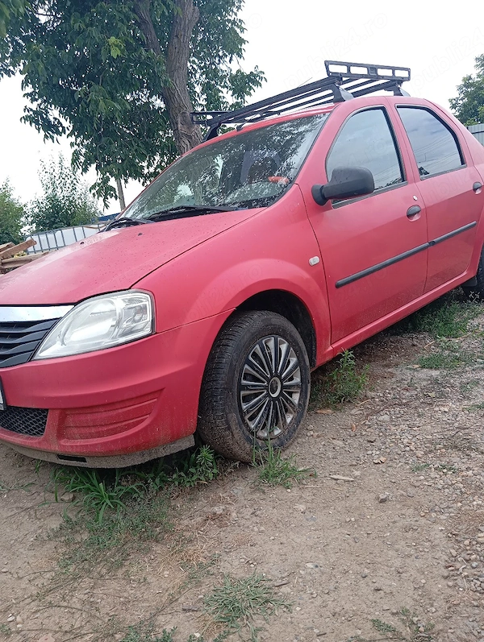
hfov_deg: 49.9
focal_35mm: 28
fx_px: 521
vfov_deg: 63.4
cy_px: 321
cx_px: 242
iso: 105
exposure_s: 1/196
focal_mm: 4.22
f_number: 1.8
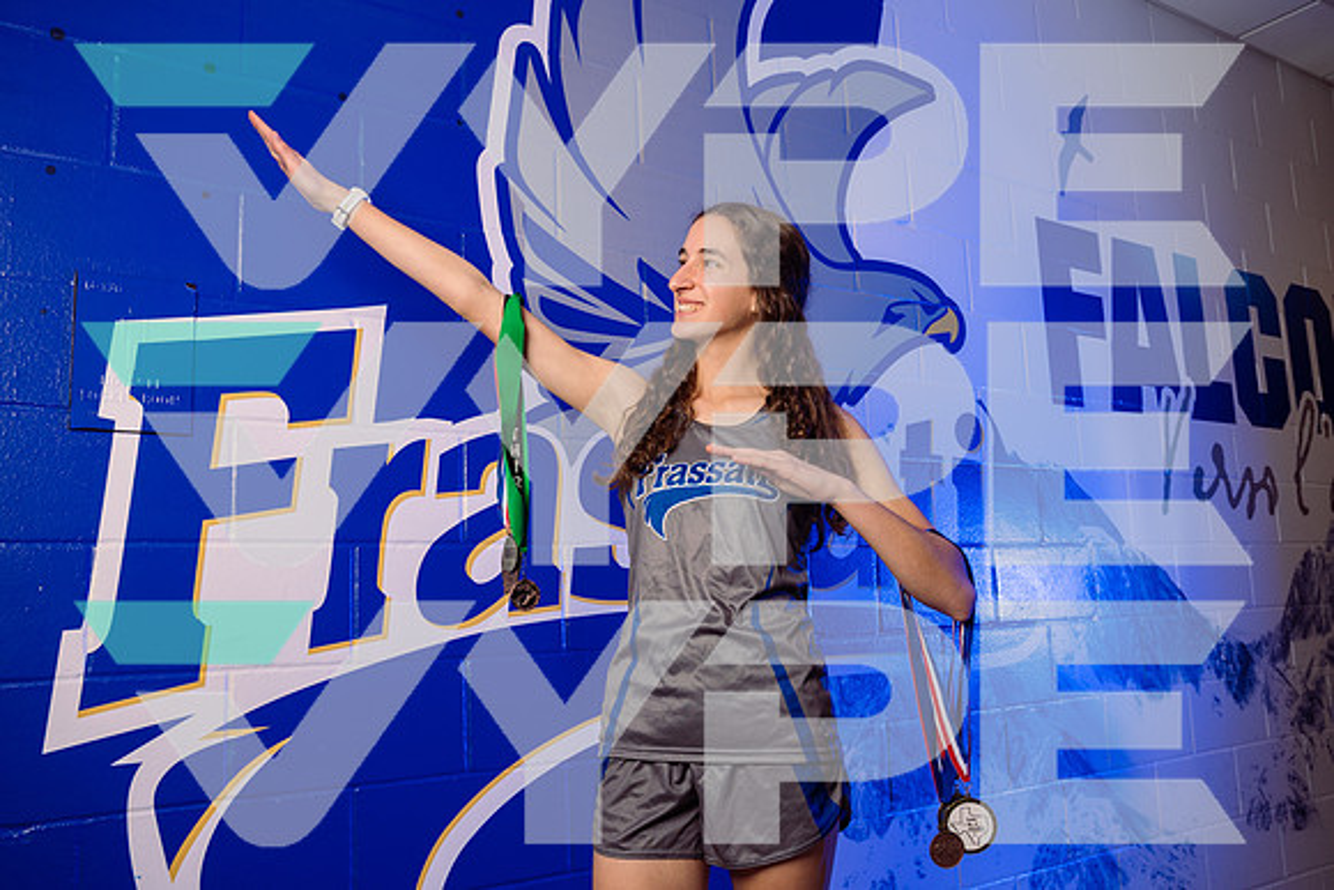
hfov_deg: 61.9
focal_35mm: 30
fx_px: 1112
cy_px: 445
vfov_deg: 43.6
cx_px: 667
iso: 400
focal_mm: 30
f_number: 7.1
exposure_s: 1/250
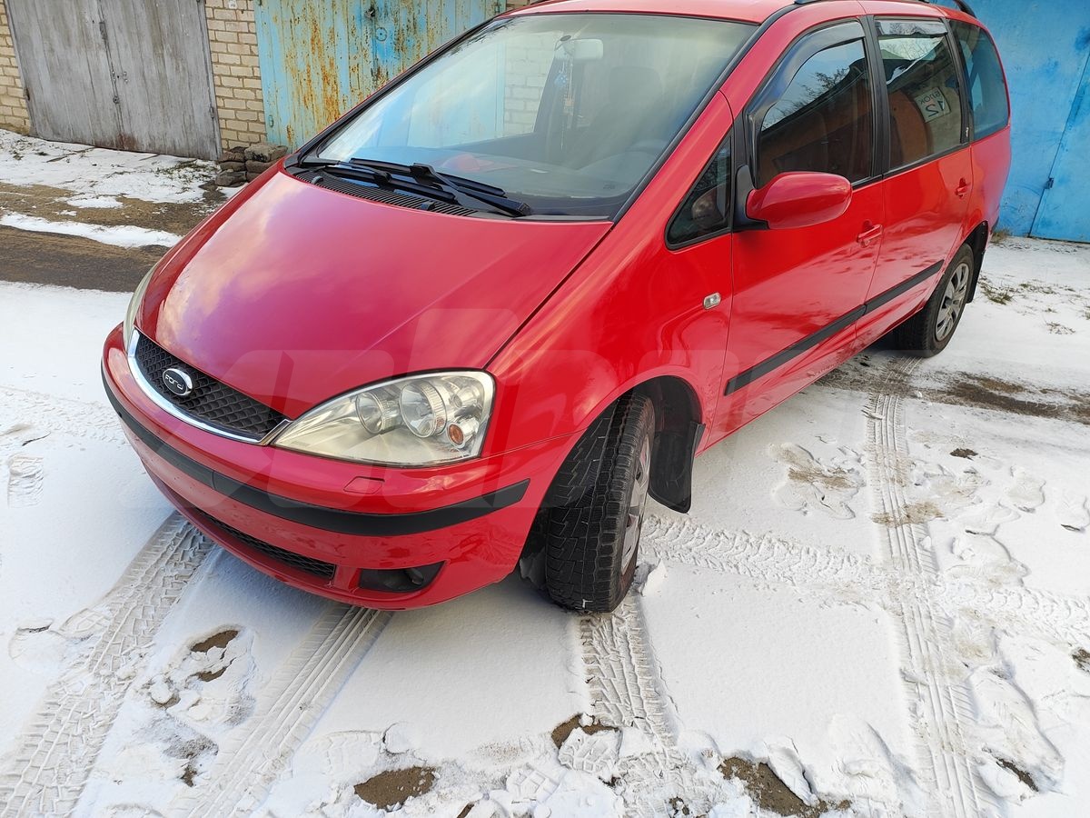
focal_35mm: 24
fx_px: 756
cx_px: 545
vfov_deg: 56.8
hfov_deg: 71.6
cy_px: 409
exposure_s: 1/100
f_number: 1.89
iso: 62
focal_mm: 5.89
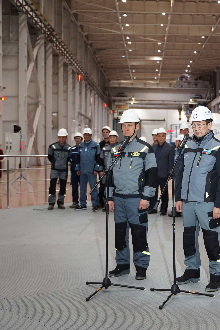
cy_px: 165
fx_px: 541
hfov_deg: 22.3
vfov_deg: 33.9
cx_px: 212
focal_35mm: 59
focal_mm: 39
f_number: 2.8
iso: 2000
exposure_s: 1/250
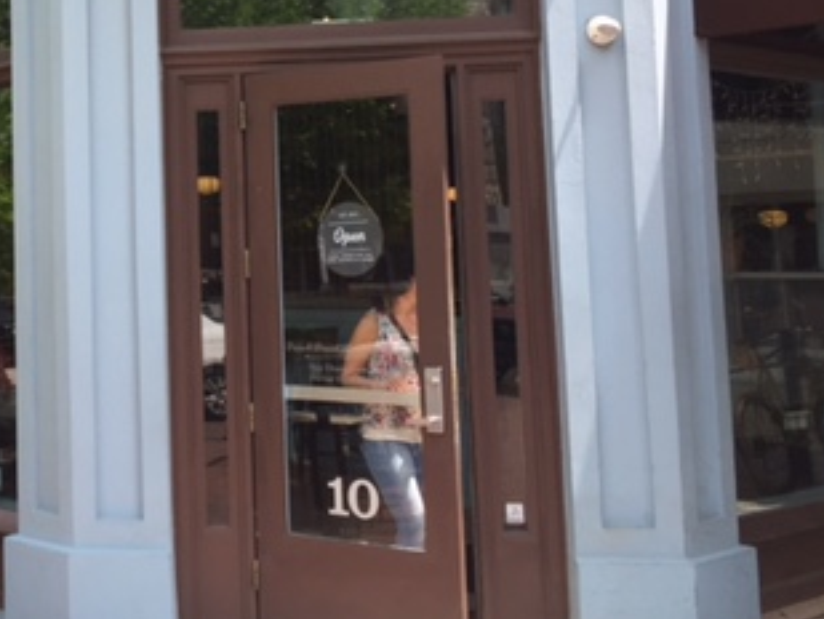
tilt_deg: +5.9
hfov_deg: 30.3
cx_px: 37
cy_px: 101
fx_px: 1429
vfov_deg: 24.0
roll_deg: -0.3
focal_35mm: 60
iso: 32
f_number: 2.2
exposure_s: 1/565
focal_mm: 4.15
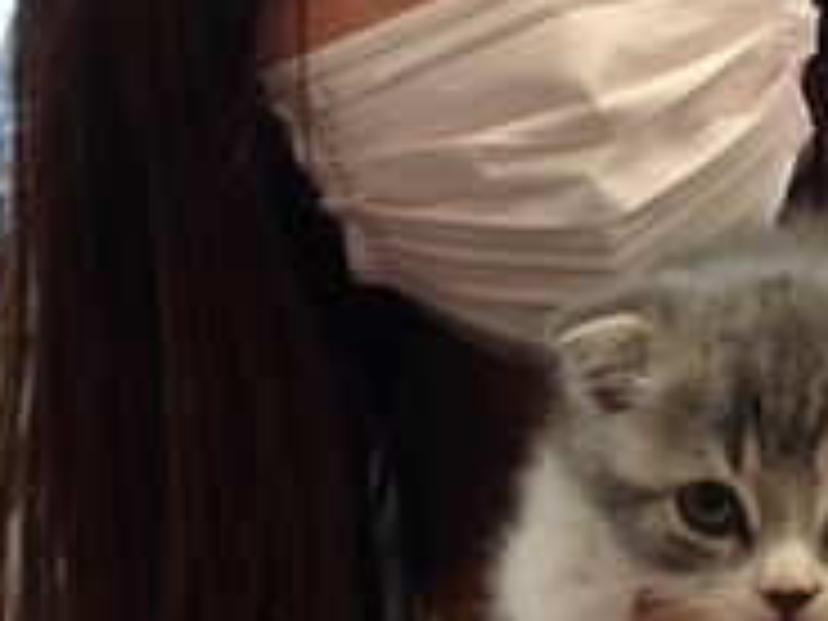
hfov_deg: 17.2
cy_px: 558
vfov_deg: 12.9
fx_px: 2727
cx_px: 598
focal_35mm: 114
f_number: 2.4
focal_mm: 4.28
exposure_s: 1/60
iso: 50
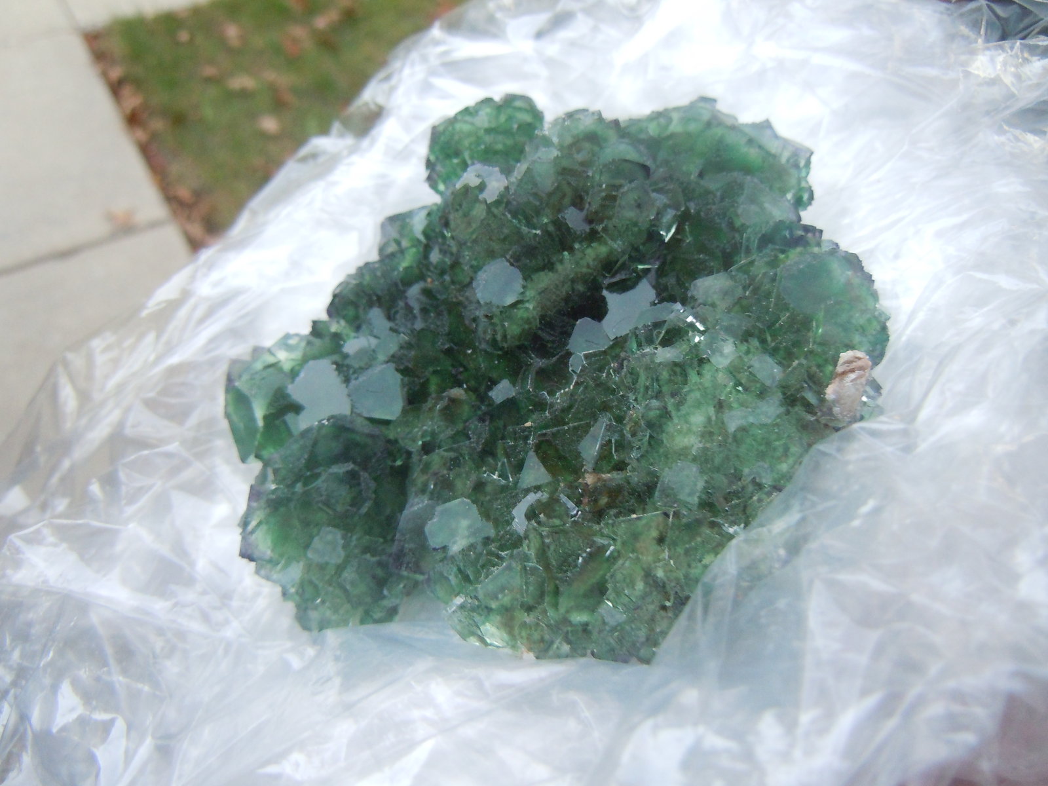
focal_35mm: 30
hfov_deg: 60.0
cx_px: 524
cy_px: 393
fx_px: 908
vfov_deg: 46.8
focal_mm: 5.4
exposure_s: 1/25
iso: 400
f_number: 3.5
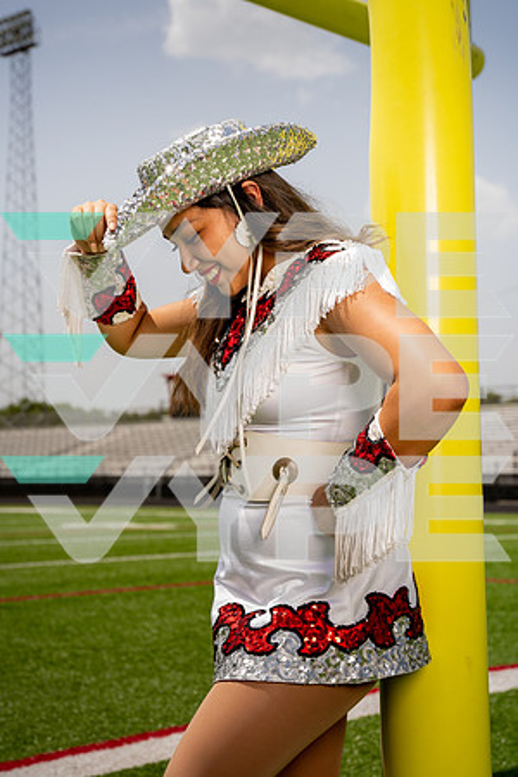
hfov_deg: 21.2
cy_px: 388
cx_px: 259
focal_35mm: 64
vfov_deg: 31.4
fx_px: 1381
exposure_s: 1/250
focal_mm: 64
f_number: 6.3
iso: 50
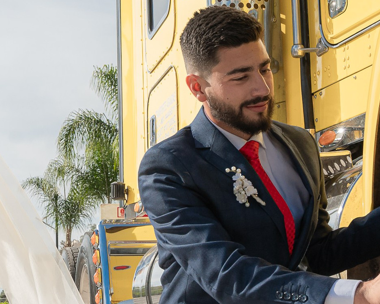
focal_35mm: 84
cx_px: 129
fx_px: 945
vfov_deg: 18.2
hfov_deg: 22.7
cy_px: 226
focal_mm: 28
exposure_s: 1/1000
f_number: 8
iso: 500
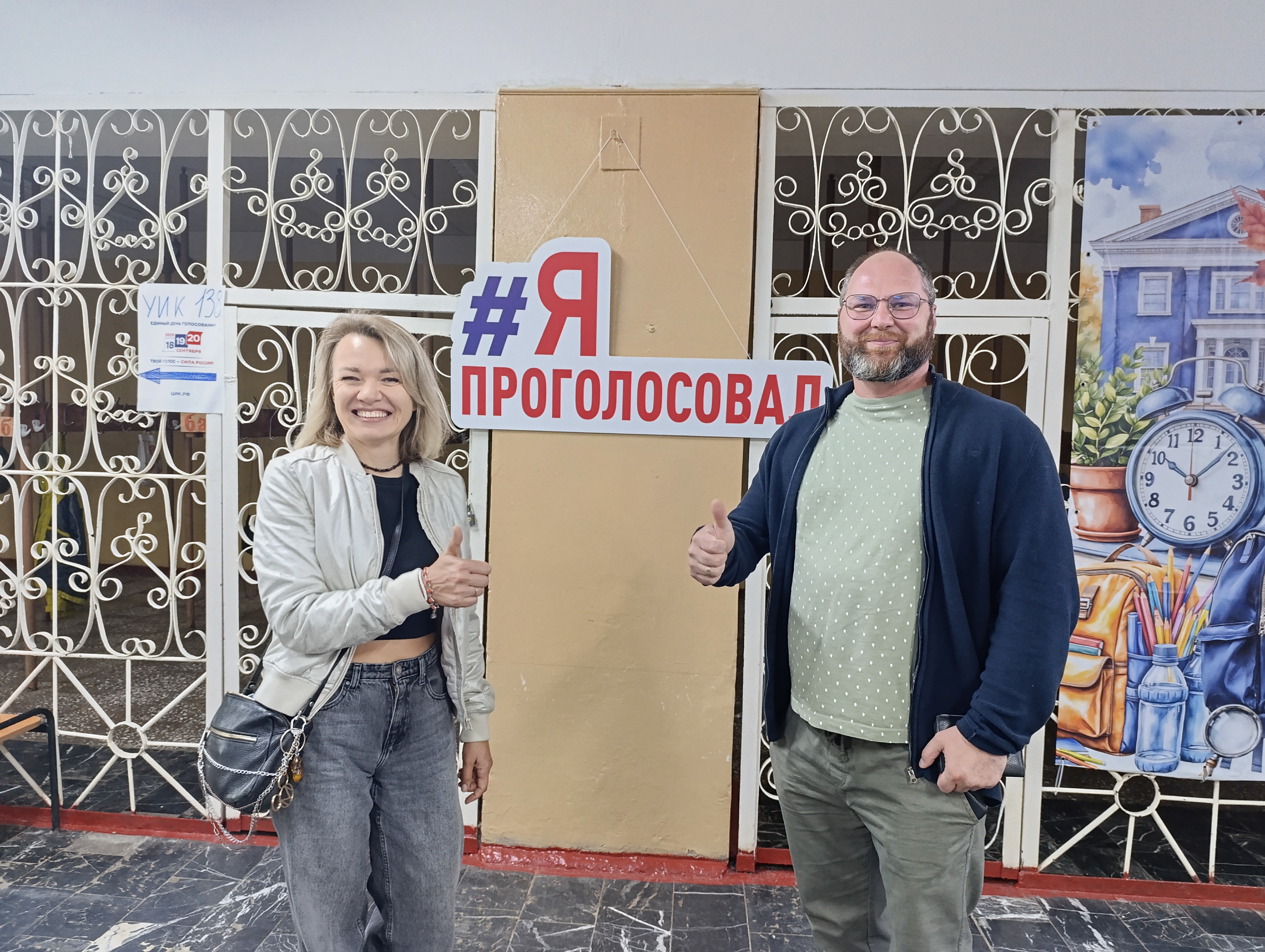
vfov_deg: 59.0
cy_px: 476
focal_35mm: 23
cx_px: 632
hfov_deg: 73.8
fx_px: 842
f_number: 1.6
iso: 1000
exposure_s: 1/33.3
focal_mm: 6.14
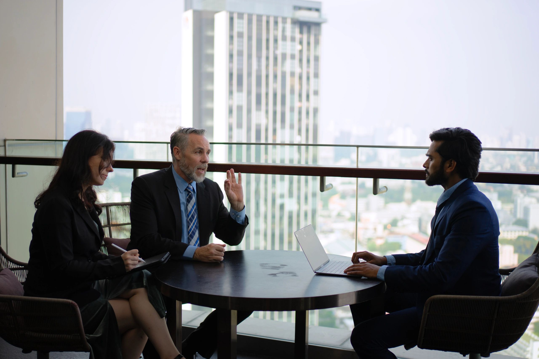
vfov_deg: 29.9
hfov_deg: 43.6
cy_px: 180
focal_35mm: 45
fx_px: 674
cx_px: 270
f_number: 1.8
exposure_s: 1/800
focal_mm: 45
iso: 100
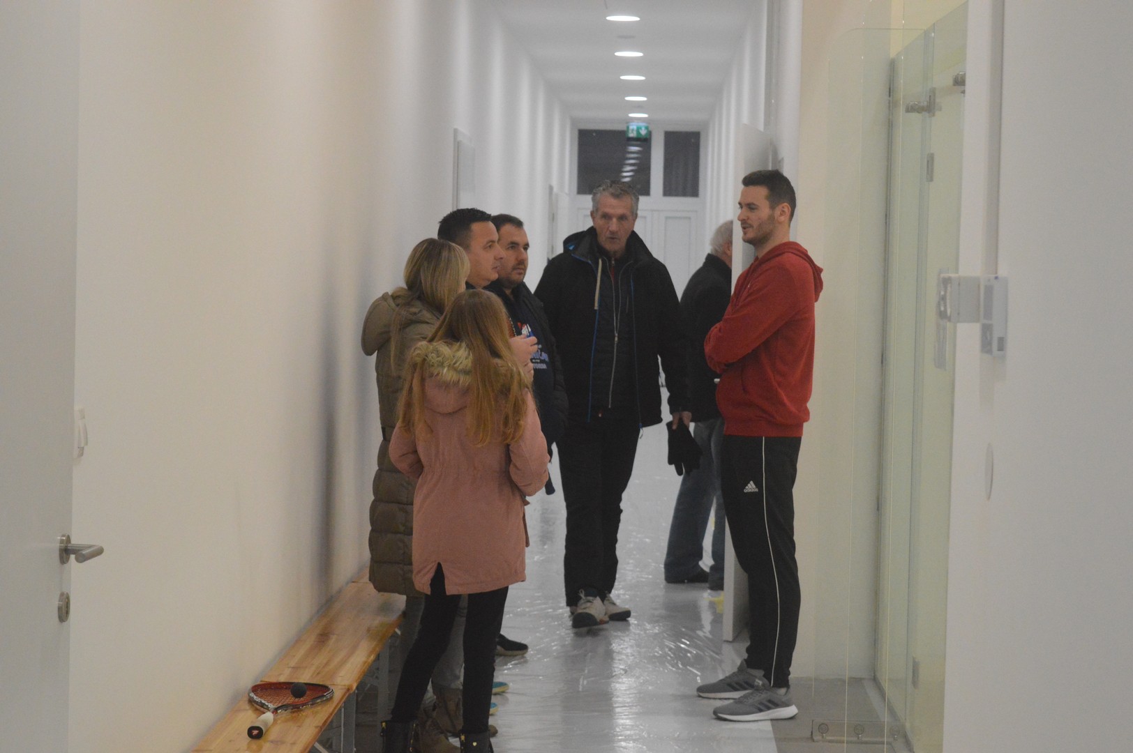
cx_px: 566
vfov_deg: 16.5
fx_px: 2594
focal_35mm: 82
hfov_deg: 24.6
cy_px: 376
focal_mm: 55
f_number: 5.6
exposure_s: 1/500
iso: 3200
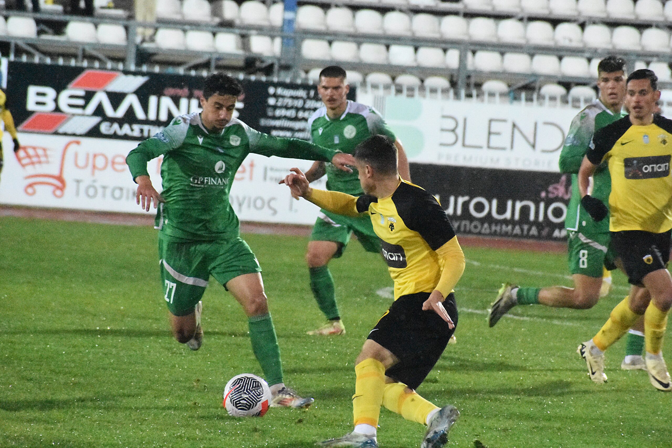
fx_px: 6720
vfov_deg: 3.8
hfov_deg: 5.7
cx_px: 336
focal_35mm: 360
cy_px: 224
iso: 25600
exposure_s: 1/1250
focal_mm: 240
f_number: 9
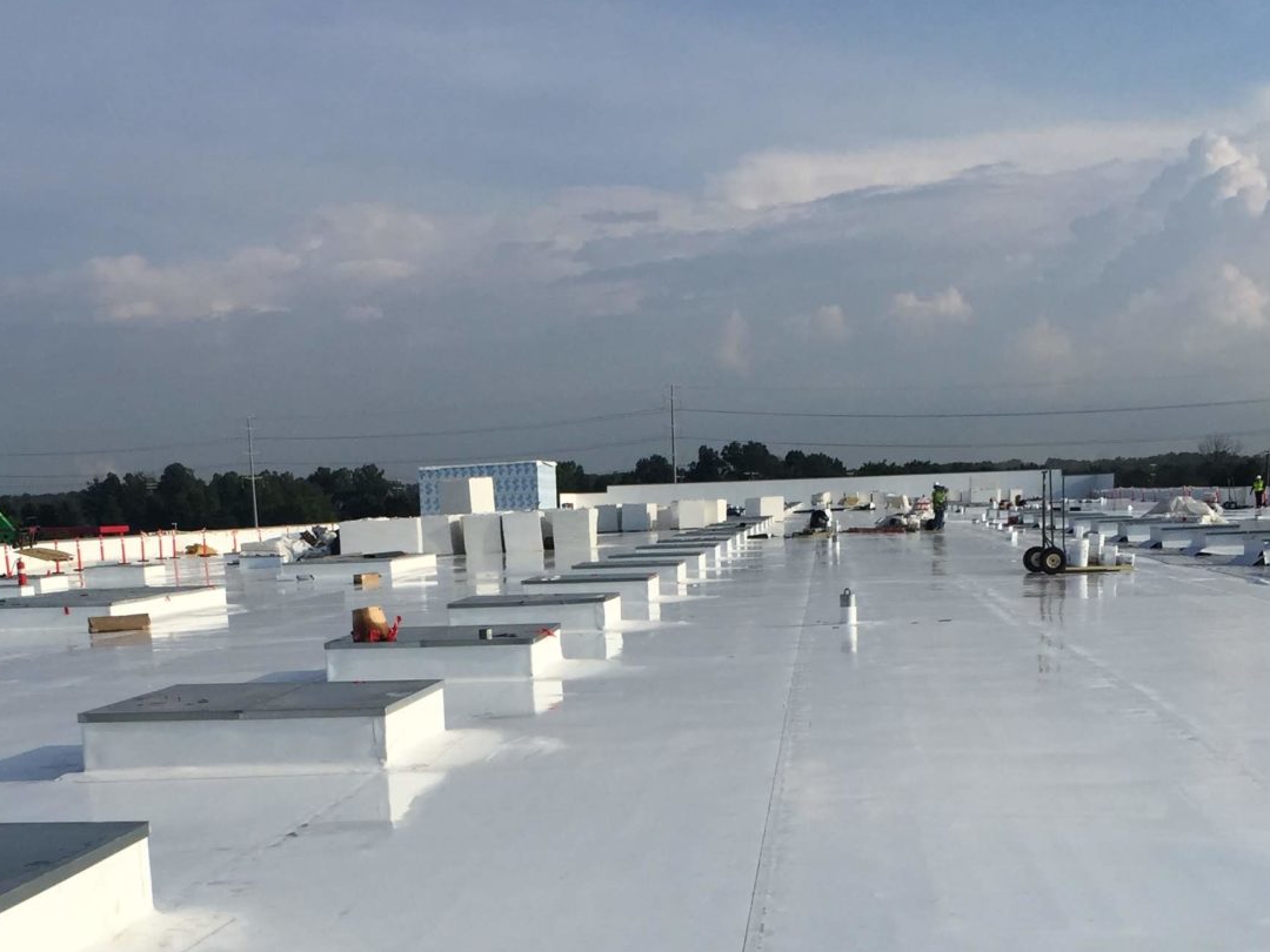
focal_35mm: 55
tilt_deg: -8.4
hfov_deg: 34.9
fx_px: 2018
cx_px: 529
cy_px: 898
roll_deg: +1.9
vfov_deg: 25.5
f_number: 2.2
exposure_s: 1/3597
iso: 32
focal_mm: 4.15
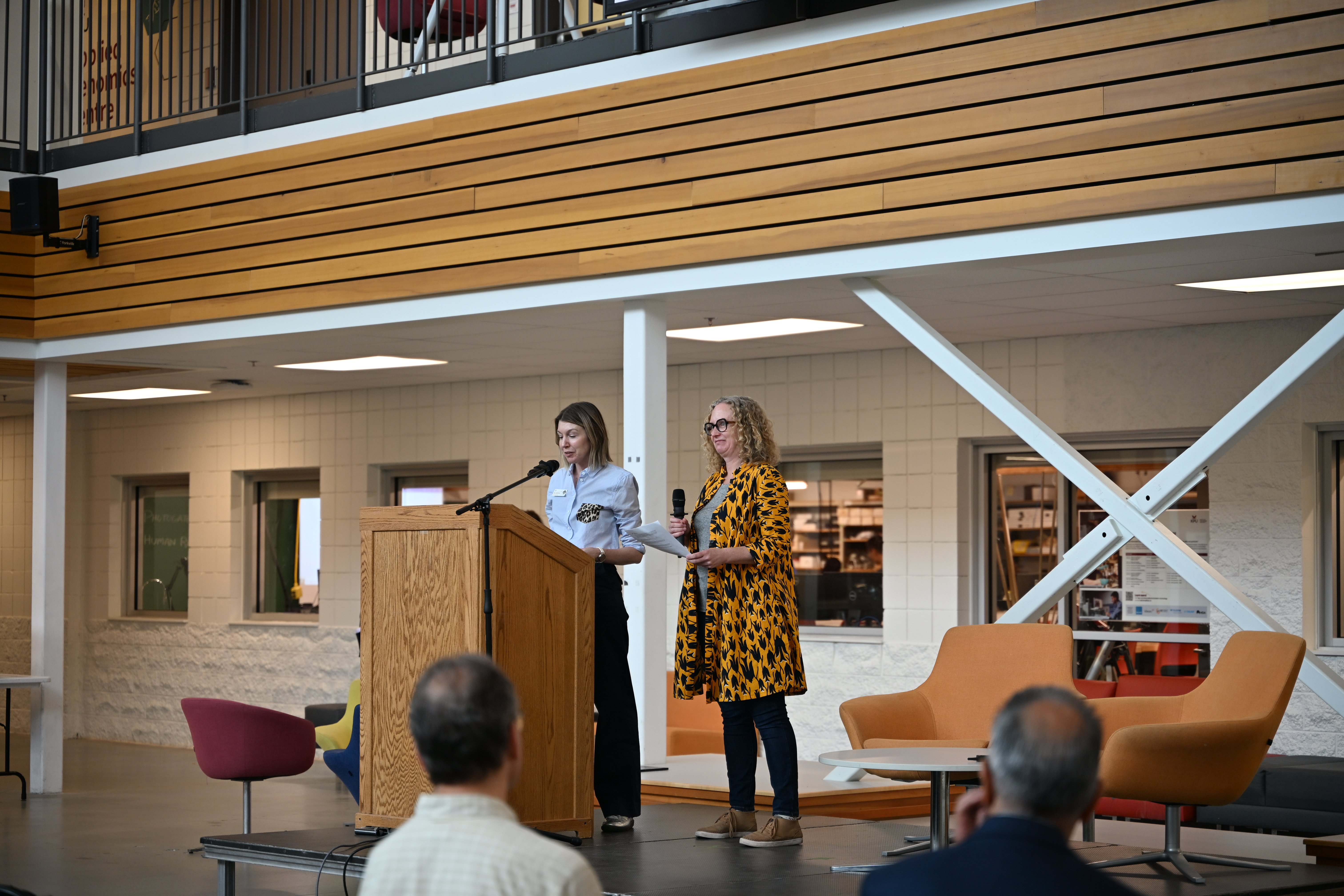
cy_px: 448
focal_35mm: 75
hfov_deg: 27.0
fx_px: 2800
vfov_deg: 18.2
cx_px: 672
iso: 400
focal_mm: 75
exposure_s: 1/200
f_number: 2.8
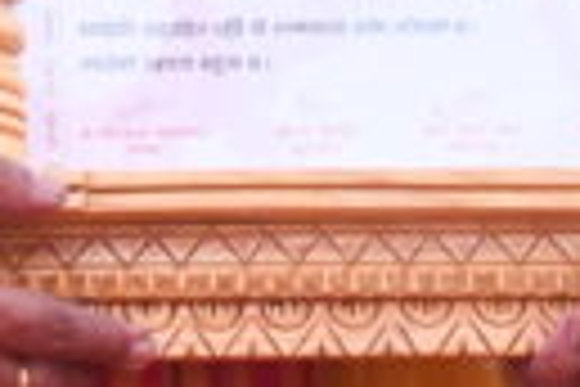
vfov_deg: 4.5
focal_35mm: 304
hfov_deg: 6.8
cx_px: 198
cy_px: -423
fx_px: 4897
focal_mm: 34
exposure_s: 1/160
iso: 2500
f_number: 7.1
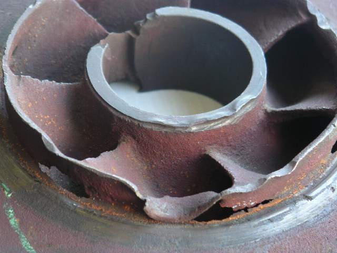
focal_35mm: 111
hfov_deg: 17.7
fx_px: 1081
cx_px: 168
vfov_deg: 13.3
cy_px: 126
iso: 100
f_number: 3.6
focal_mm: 17.1
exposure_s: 1/15
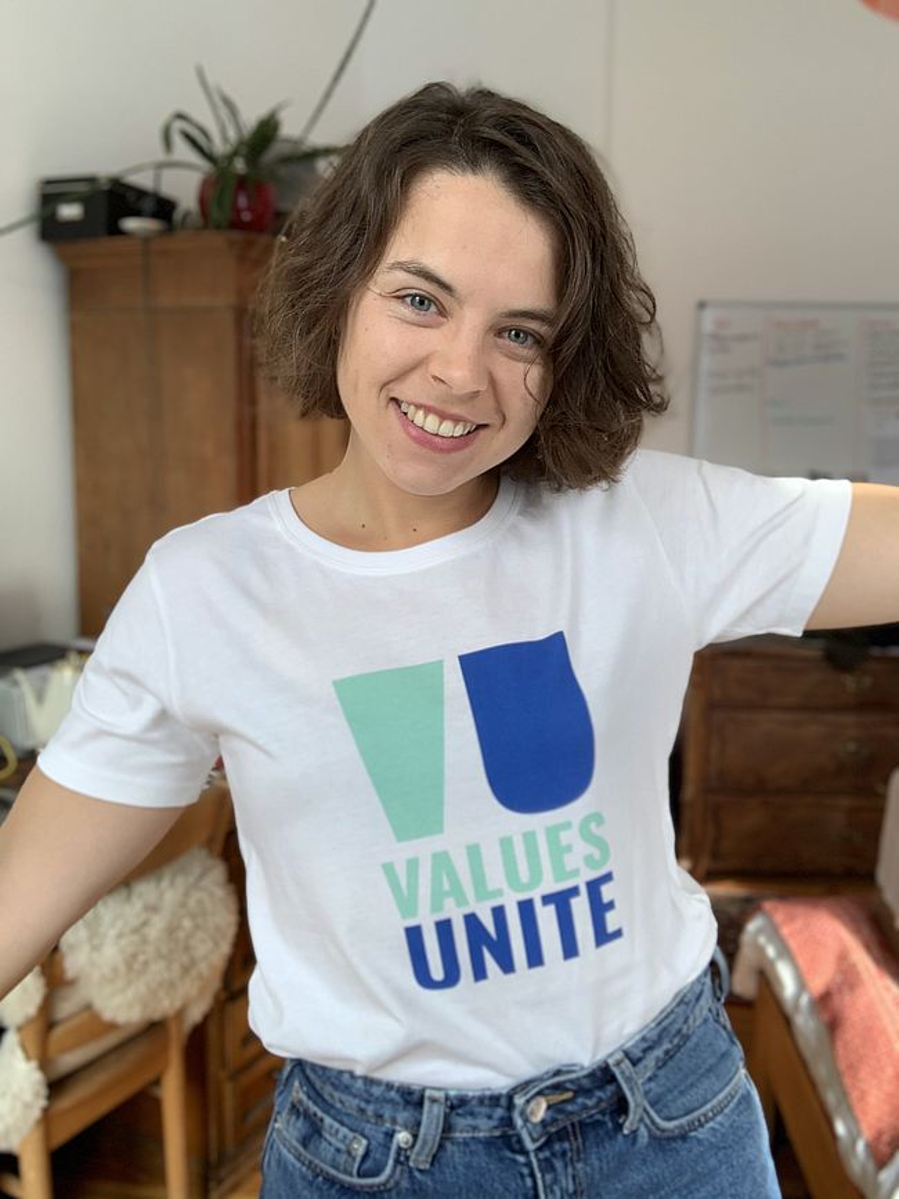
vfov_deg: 56.8
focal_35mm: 32
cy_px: 600
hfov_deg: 44.2
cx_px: 450
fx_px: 1108
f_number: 2.2
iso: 40
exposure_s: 1/60
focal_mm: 2.87
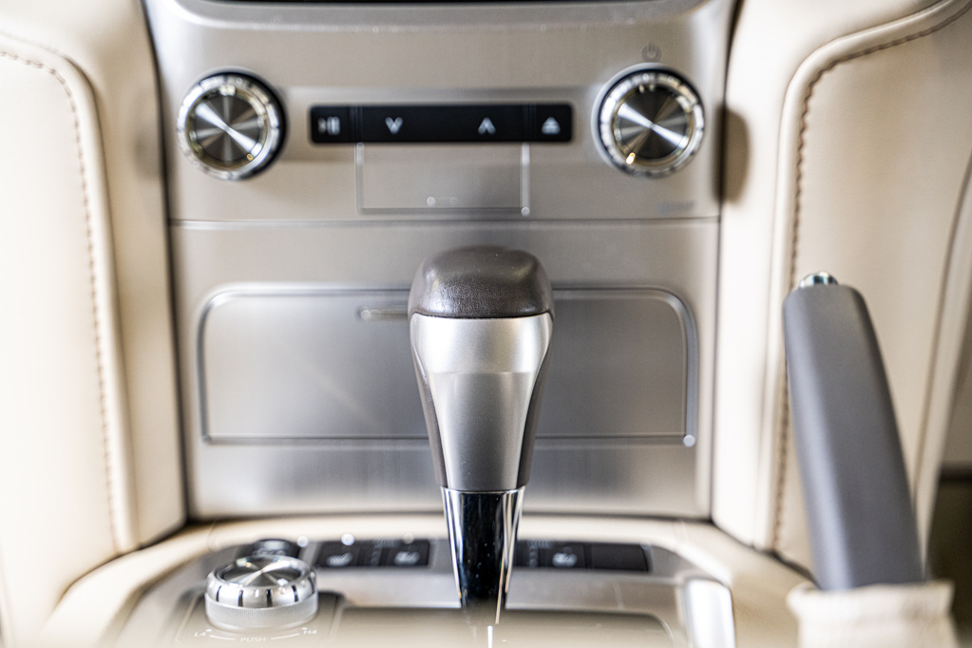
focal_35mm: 66
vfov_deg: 20.6
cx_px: 486
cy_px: 324
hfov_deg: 30.5
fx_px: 1782
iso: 1600
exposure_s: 1/125
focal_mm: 66
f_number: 2.8
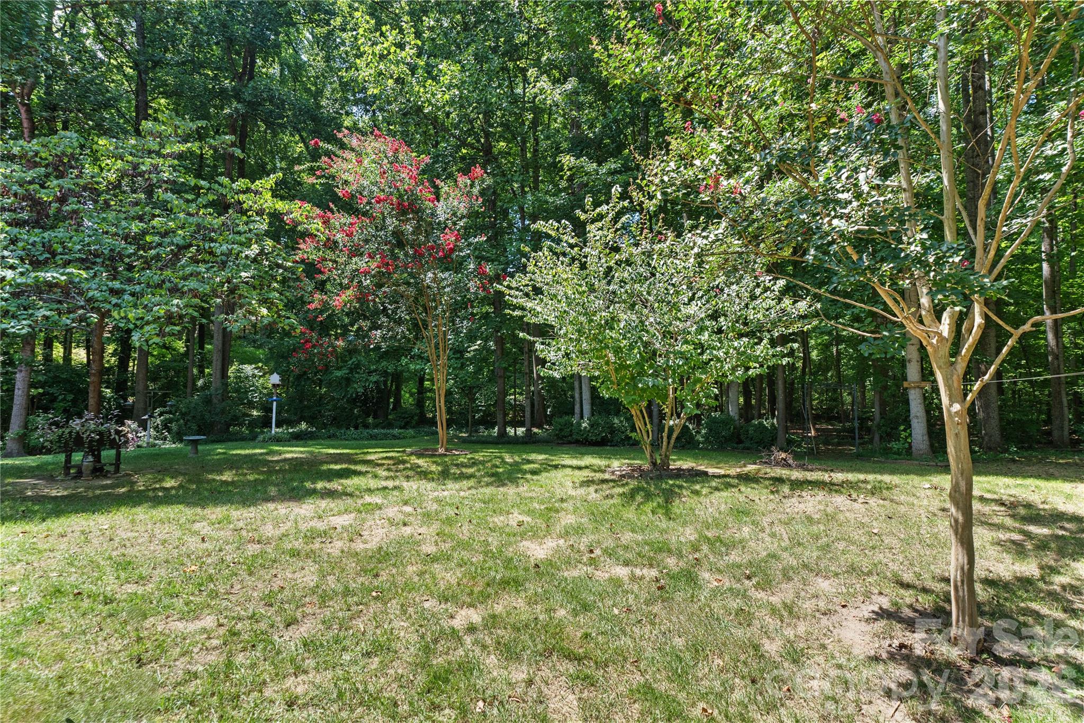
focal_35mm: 17
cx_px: 542
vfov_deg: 70.4
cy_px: 362
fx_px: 512
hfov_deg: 93.3
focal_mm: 17
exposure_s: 1/80
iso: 400
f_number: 6.3
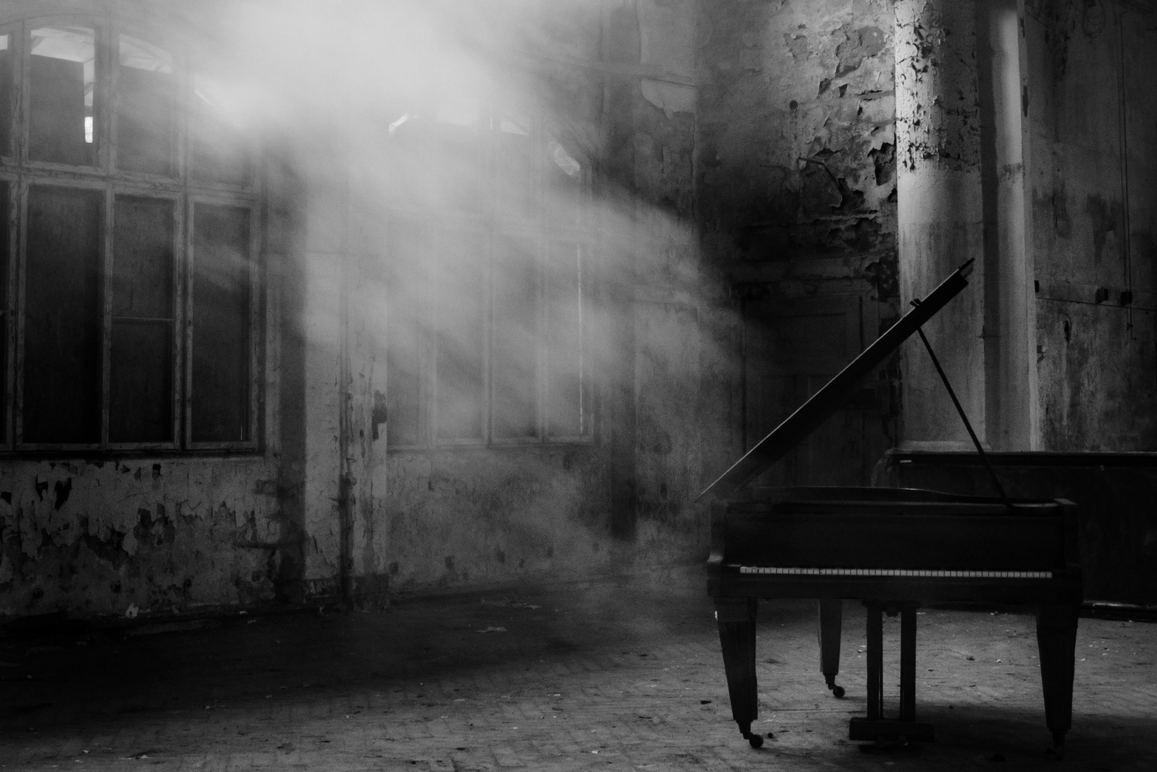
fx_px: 1254
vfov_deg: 34.2
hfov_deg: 49.5
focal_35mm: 39
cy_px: 386
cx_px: 578
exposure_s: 1
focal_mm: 26
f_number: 14
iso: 500
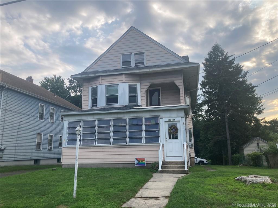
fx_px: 225
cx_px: 139
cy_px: 104
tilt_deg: +13.5
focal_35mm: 28
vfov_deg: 49.7
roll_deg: +0.7
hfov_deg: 63.4
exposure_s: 1/883
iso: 20
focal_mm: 3.99
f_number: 1.8
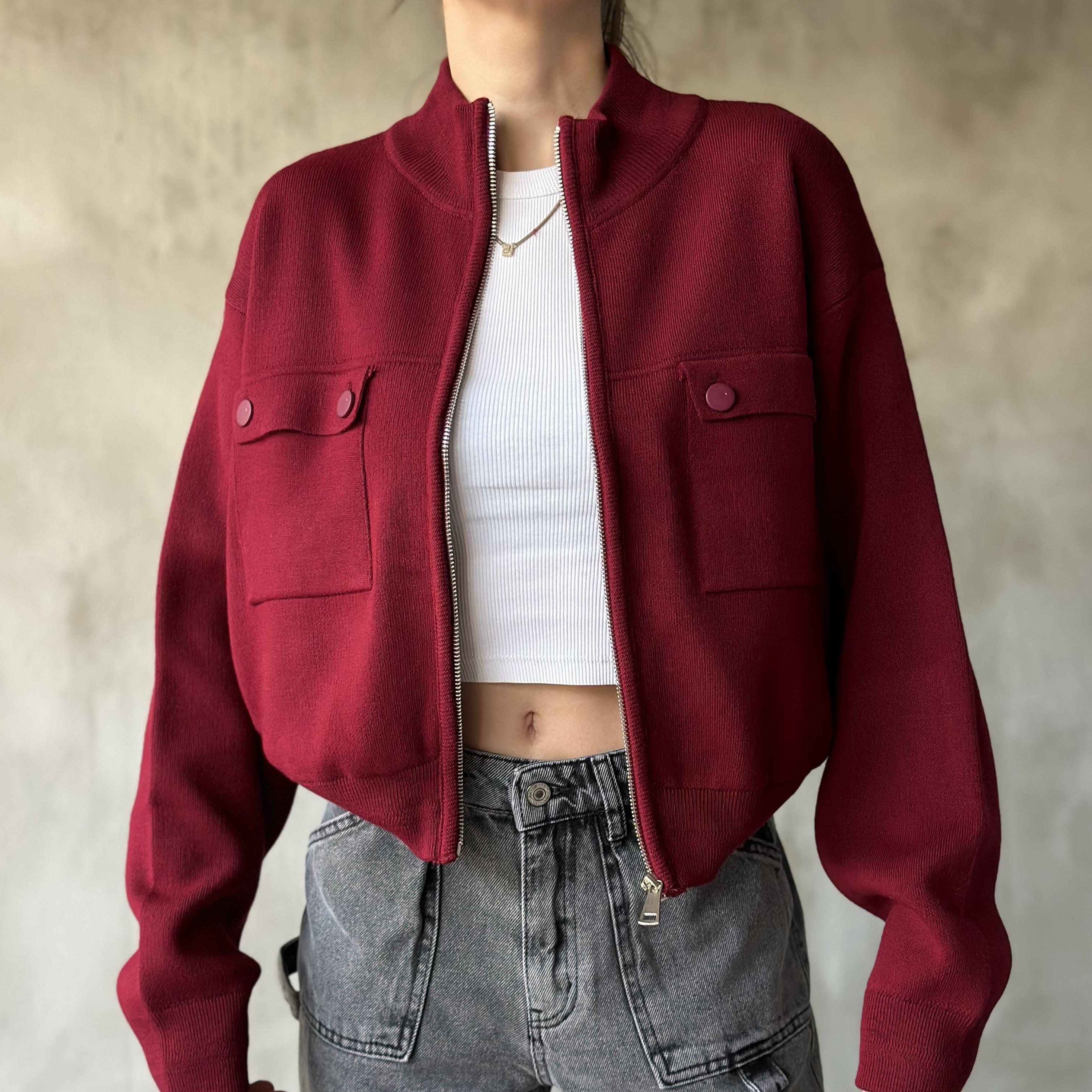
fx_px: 2034
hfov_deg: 30.0
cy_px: 637
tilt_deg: -3.6
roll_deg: -0.3
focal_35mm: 57
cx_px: 549
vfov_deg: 30.0
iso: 250
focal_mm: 6.86
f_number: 1.78
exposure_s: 1/60
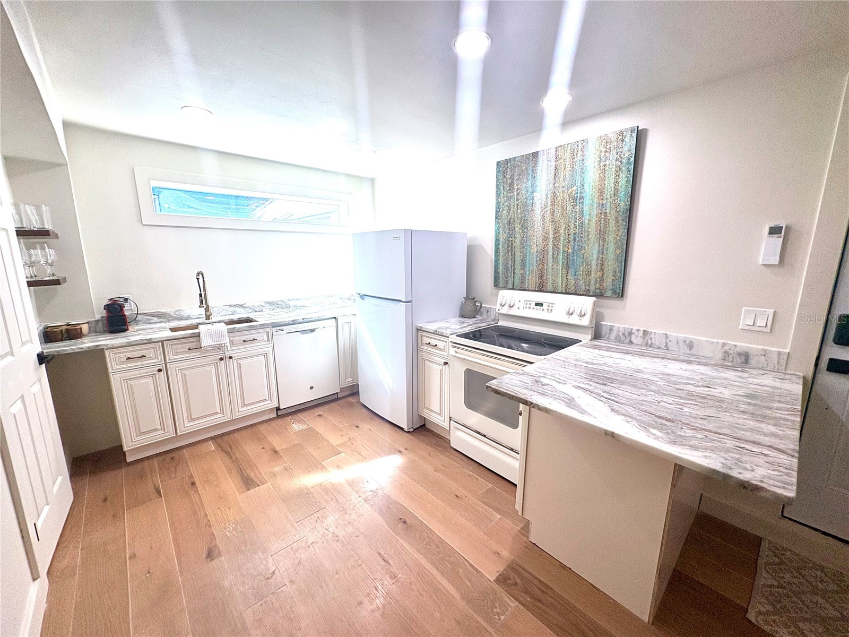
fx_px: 343
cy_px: 318
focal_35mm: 14
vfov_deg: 85.7
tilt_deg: -9.9
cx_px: 424
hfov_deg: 102.1
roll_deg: +0.5
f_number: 2.2
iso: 100
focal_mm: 2.22
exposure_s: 1/122
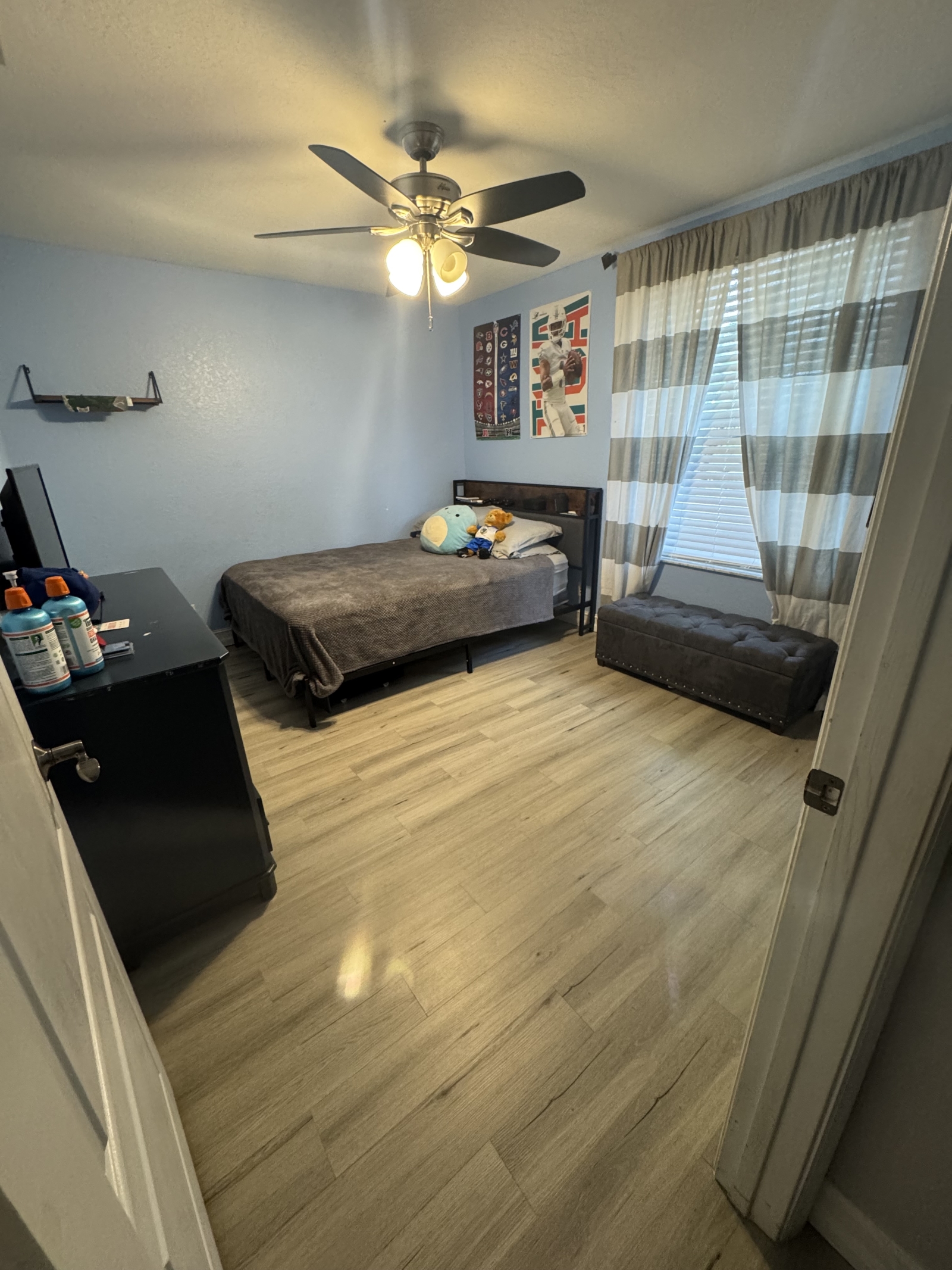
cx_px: 476
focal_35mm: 14
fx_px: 513
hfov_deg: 85.7
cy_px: 635
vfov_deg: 102.1
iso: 400
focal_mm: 2.22
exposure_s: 1/60
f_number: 2.2
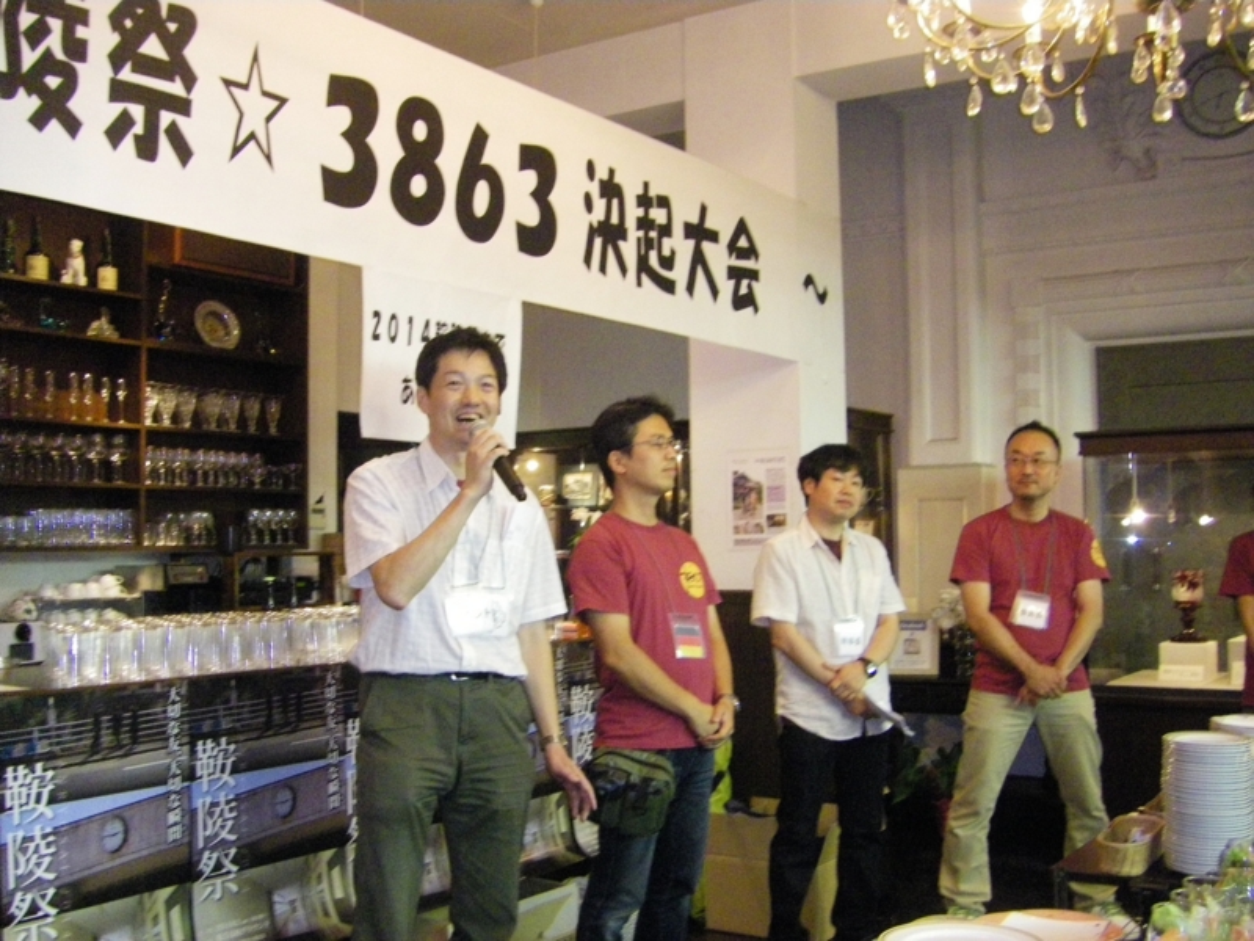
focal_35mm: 38
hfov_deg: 49.0
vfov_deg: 37.7
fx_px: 1377
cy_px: 470
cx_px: 627
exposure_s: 1/50
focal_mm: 6.3
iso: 800
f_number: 3.5
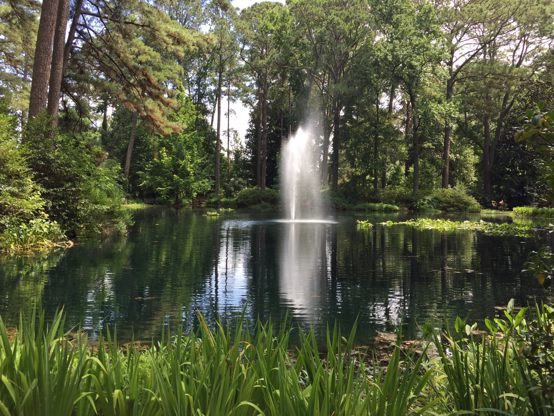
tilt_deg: -1.0
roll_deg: -2.3
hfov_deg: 61.7
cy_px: 208
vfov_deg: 48.2
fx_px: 464
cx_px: 277
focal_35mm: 29
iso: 32
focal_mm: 4.15
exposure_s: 1/353
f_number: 2.2
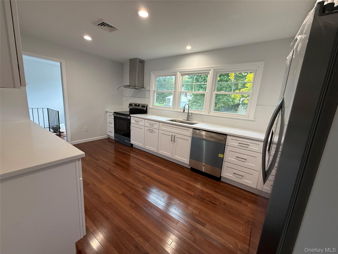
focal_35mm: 14
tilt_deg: -9.7
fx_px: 137
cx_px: 169
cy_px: 127
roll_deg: -4.9
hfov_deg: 102.1
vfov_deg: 85.7
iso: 250
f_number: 2.2
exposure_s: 1/120
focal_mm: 2.22
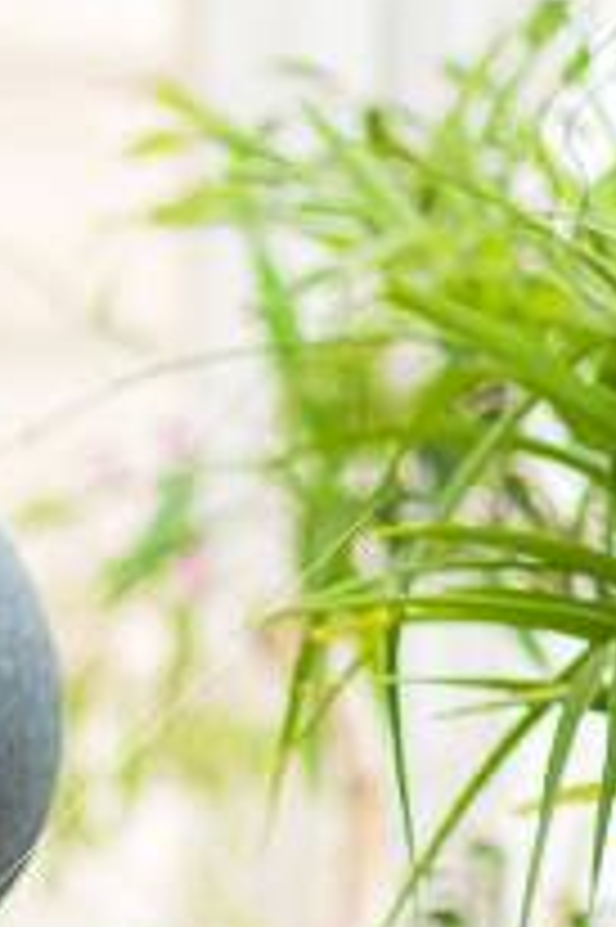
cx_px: -1063
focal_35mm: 316
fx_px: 8124
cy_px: 963
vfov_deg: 6.5
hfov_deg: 4.2
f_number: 1.8
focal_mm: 50
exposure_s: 1/400
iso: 800
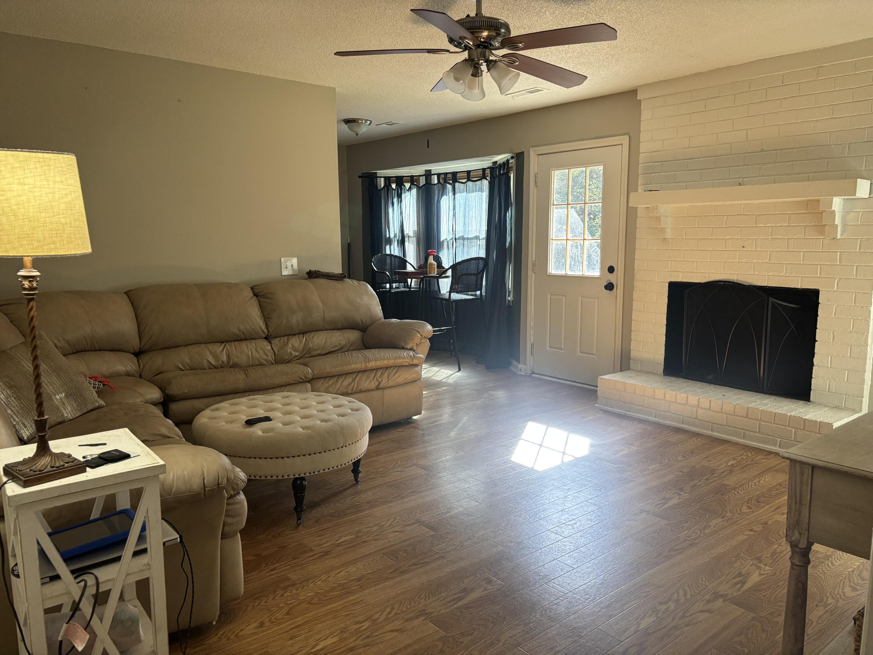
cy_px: 328
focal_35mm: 26
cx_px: 436
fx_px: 656
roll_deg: +0.1
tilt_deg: -9.1
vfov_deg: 53.1
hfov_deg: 67.3
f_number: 1.6
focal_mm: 5.96
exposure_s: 1/121
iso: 125
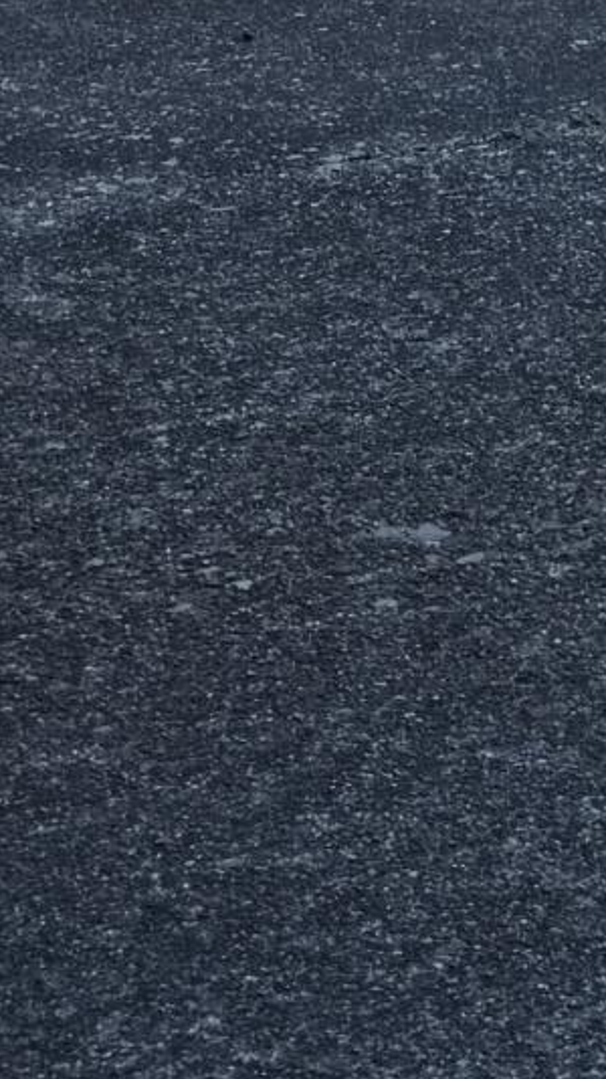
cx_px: 2250
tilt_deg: -10.4
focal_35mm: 147
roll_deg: -0.5
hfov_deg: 6.8
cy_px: -396
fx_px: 4203
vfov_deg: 14.0
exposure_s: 1/2907
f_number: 1.78
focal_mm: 6.76
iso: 80
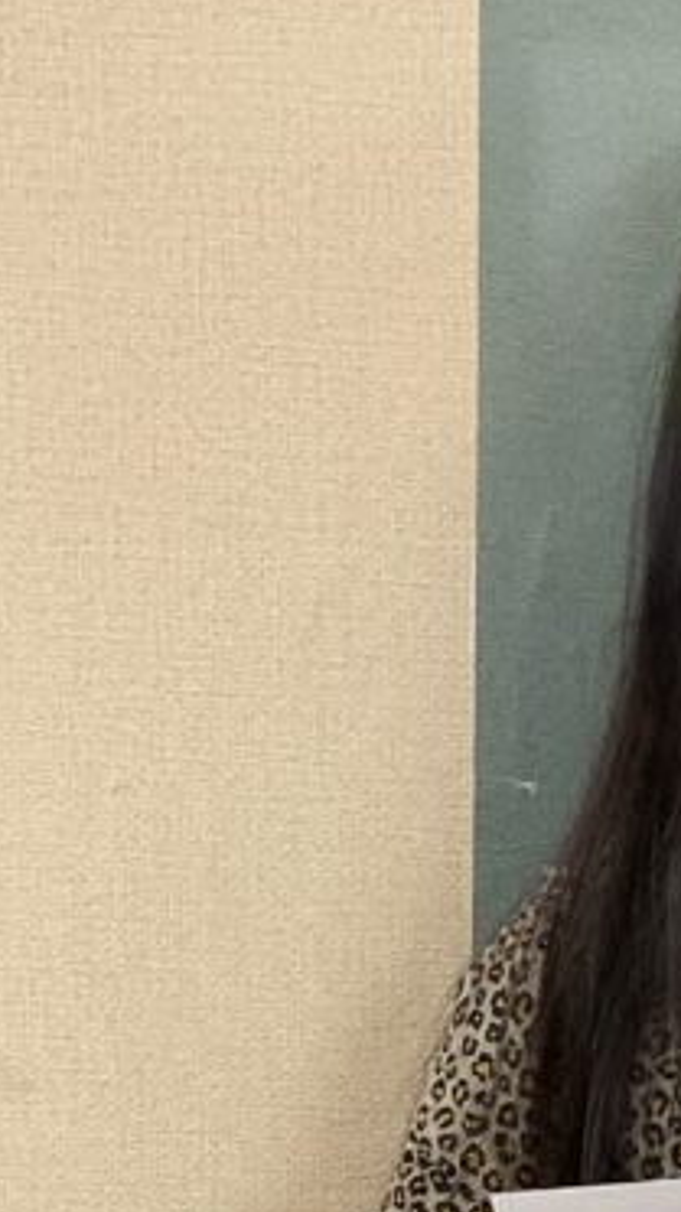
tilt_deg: -16.5
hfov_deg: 13.5
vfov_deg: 24.6
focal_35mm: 85
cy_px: 958
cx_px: 987
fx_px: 2731
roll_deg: -3.8
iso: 64
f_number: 1.8
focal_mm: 3
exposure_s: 1/50
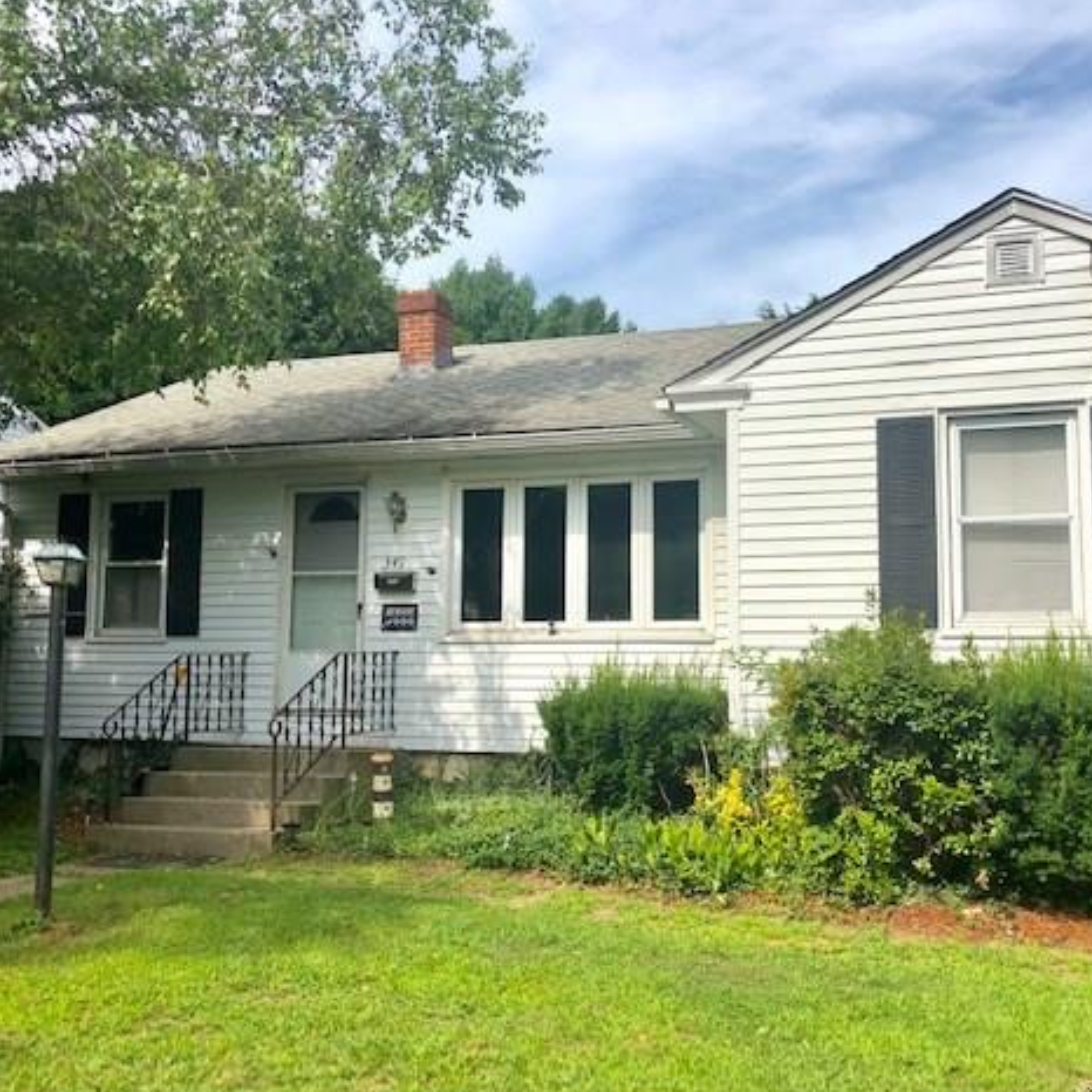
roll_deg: -0.4
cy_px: 553
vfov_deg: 48.4
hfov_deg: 48.2
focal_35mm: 34
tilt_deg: +4.1
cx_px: 656
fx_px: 1213
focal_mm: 3.99
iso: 20
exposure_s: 1/2114
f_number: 1.8
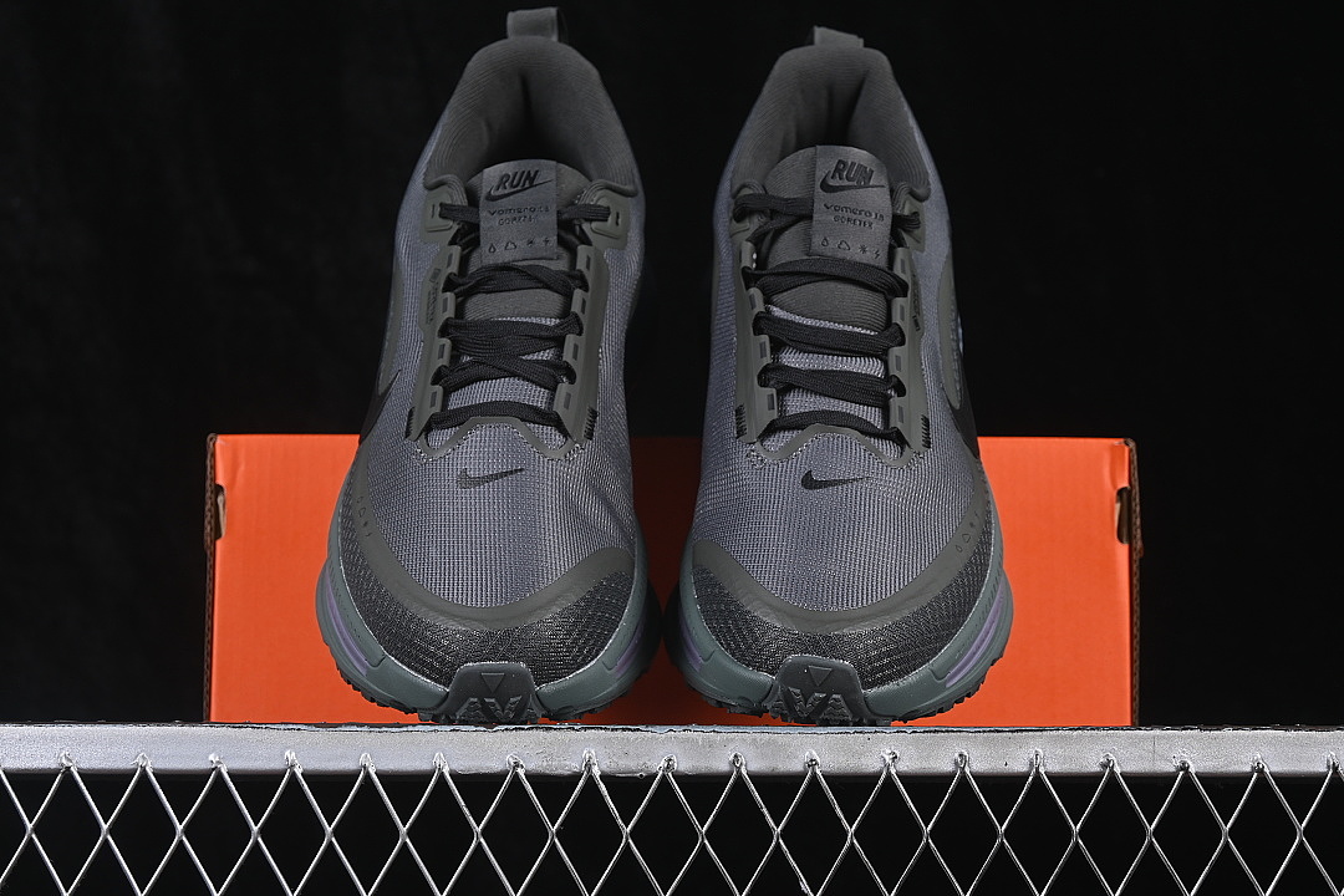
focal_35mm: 75
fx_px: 2800
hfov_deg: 27.0
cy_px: 448
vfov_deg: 18.2
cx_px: 672
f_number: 7.1
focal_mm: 50
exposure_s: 1/80
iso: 160
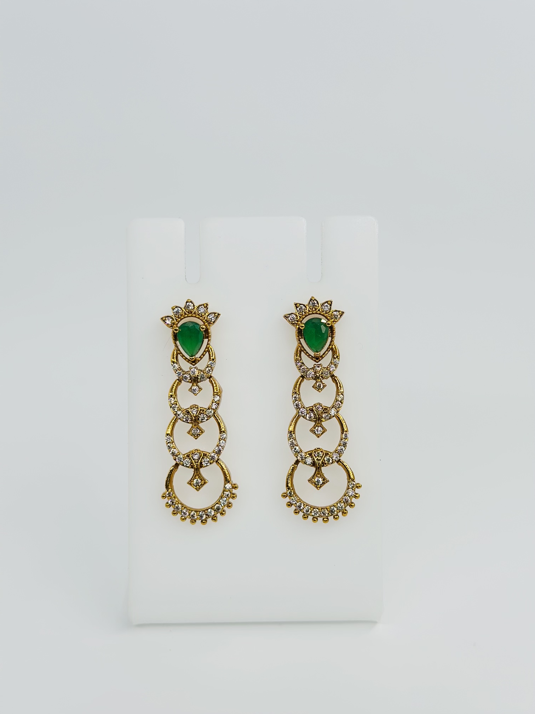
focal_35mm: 48
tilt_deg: -20.8
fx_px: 989
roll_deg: -0.7
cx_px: 268
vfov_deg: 39.7
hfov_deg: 30.3
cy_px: 357
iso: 80
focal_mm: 6.86
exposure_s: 1/919
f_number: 1.78
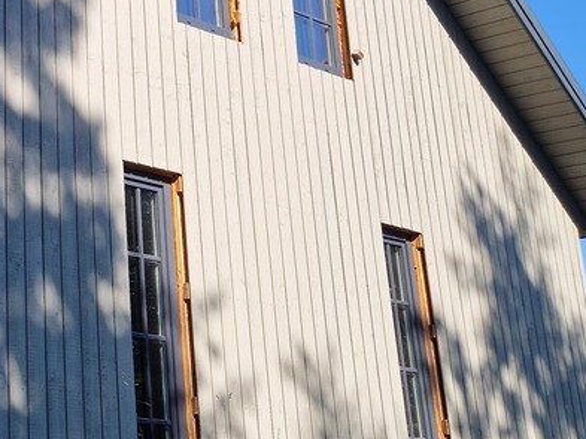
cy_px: 128
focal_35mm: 60
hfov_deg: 27.9
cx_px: -130
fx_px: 1015
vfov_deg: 24.2
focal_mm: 5.4
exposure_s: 1/704
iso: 50
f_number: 1.8
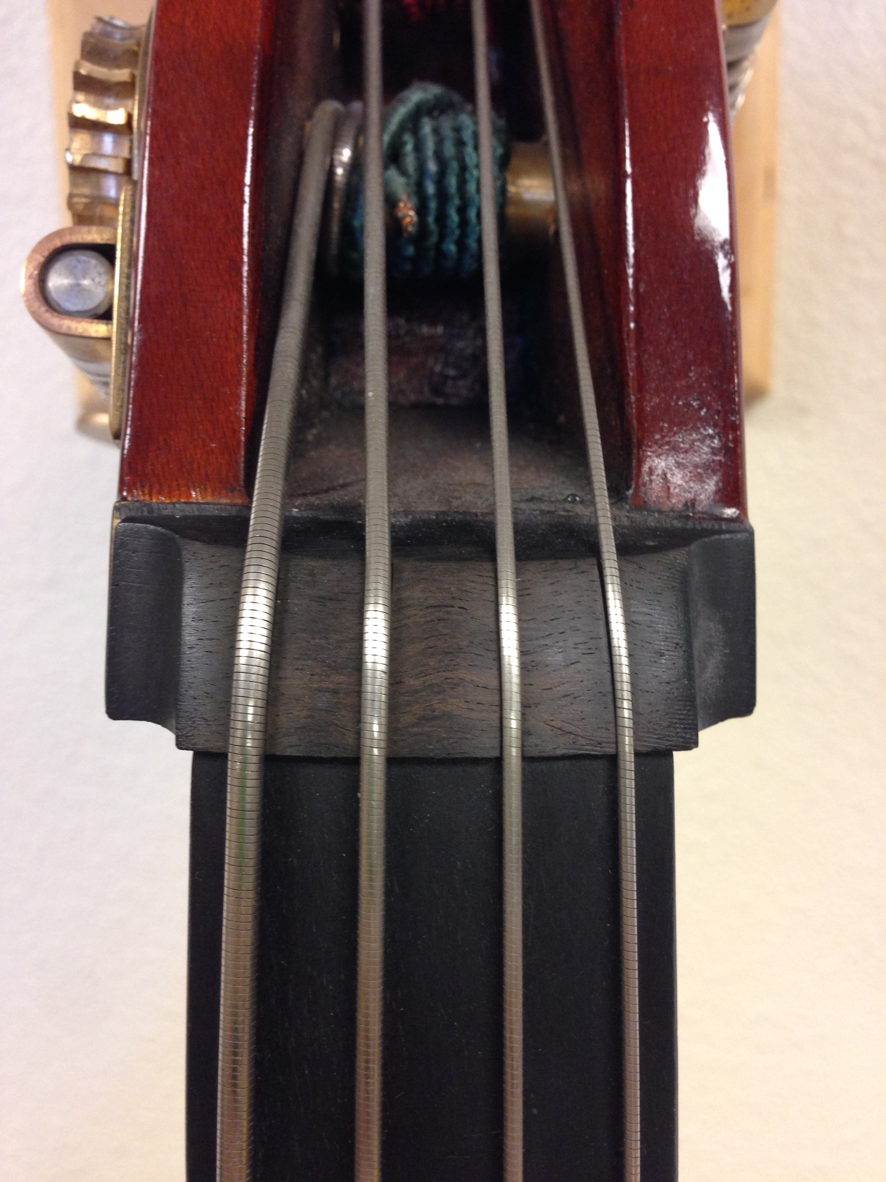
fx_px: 1126
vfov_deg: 55.4
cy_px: 591
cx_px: 443
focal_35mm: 33
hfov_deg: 42.9
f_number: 2.4
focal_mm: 4.12
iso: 160
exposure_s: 1/20
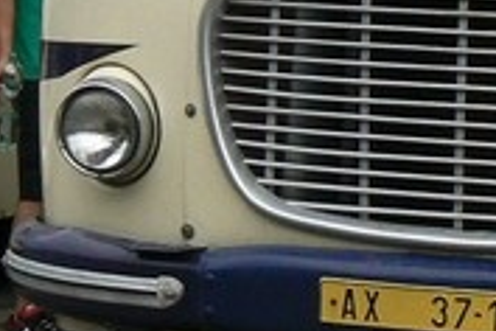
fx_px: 3651
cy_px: -240
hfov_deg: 7.8
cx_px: 238
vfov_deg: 5.1
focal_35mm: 265
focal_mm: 8.3
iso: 100
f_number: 4
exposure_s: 1/1000
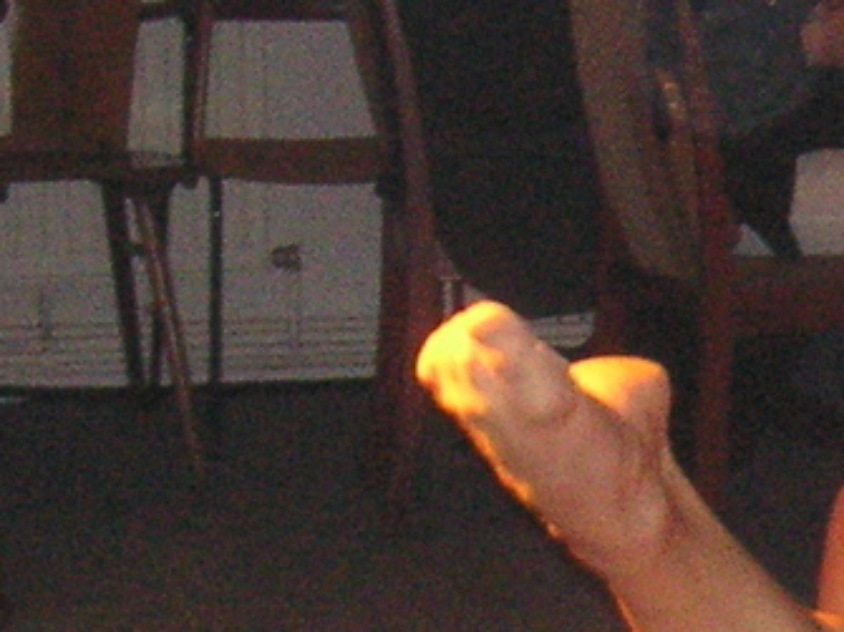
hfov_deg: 9.1
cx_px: 1338
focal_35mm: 212
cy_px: 871
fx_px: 5167
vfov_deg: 6.9
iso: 160
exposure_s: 1/45
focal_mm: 6.1
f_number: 2.8
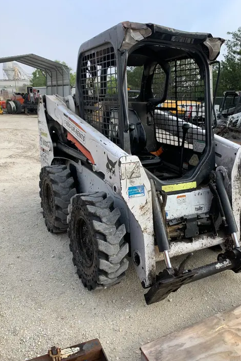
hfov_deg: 46.4
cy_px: 185
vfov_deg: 65.5
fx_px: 281
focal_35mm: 28
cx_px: 125
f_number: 1.8
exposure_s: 1/647
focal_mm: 4.25
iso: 25
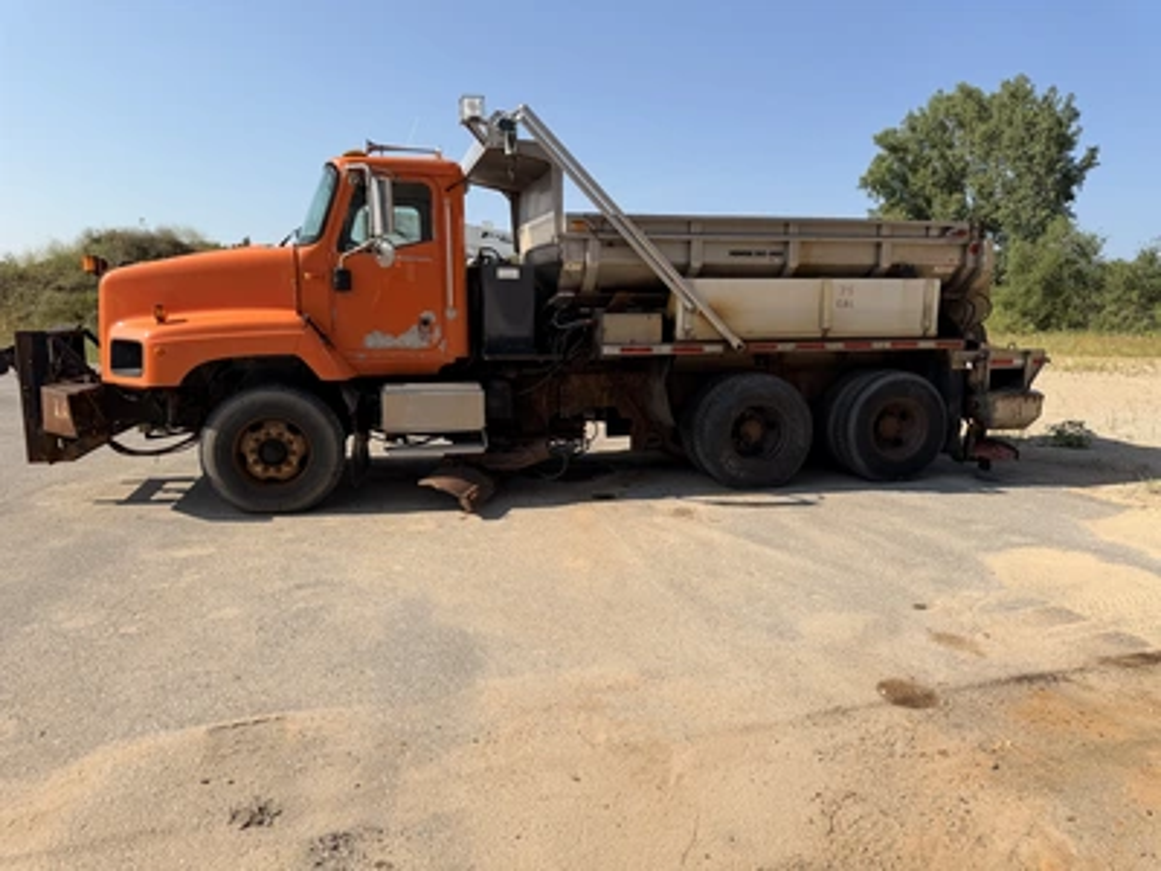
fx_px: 805
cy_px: 436
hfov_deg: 71.6
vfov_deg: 56.8
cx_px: 580
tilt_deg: -6.2
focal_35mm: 24
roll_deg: +0.2
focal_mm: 6.76
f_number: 1.78
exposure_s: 1/5319
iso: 80
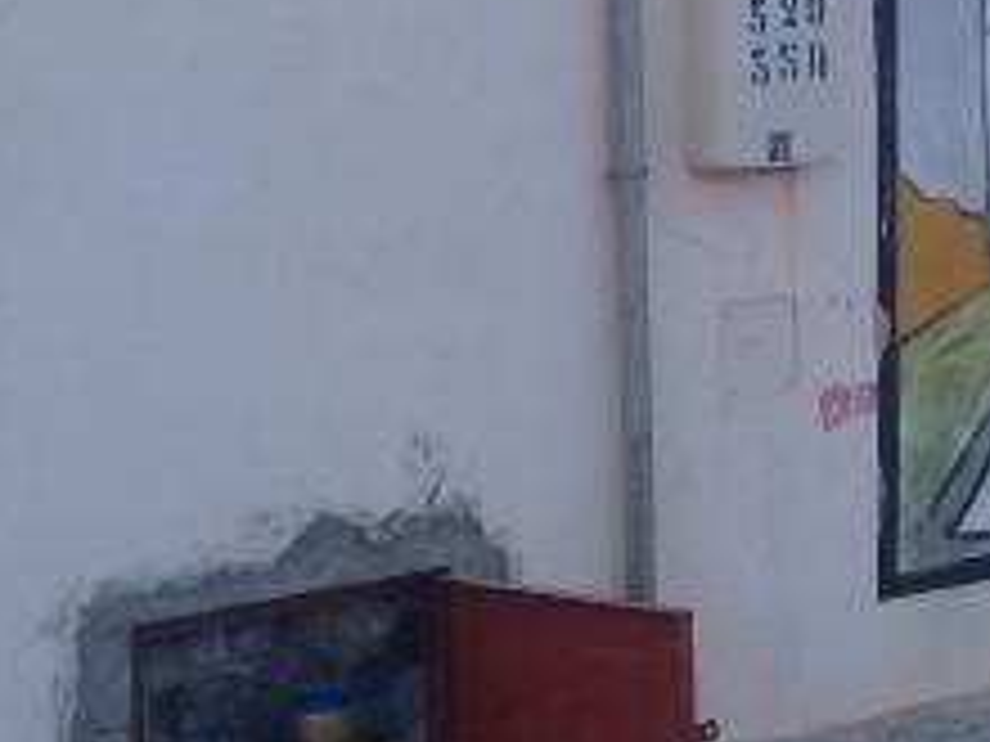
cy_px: 216
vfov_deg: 16.4
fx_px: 2574
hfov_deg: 20.8
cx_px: 1062
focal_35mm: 90
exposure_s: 1/456
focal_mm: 3.3
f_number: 2.2
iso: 50
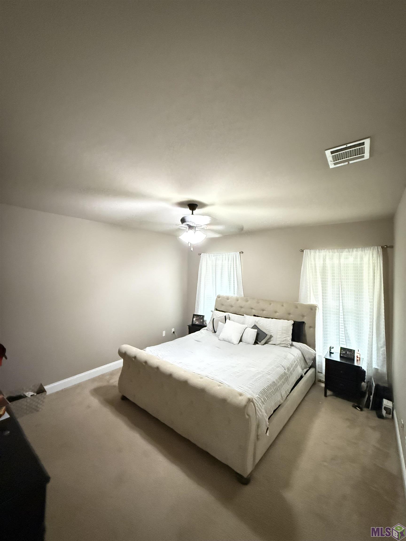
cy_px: 270
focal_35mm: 14
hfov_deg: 85.7
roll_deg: -1.1
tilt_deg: +2.0
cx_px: 203
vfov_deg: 102.1
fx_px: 219
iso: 2000
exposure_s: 1/30
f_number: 2.2
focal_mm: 2.22
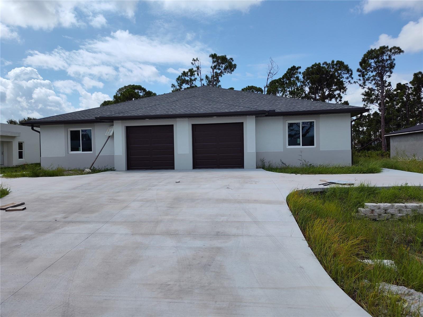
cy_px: 158
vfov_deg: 58.9
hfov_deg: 73.9
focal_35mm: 23
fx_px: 281
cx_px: 212
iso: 100
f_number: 1.8
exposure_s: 1/2764
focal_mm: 5.56
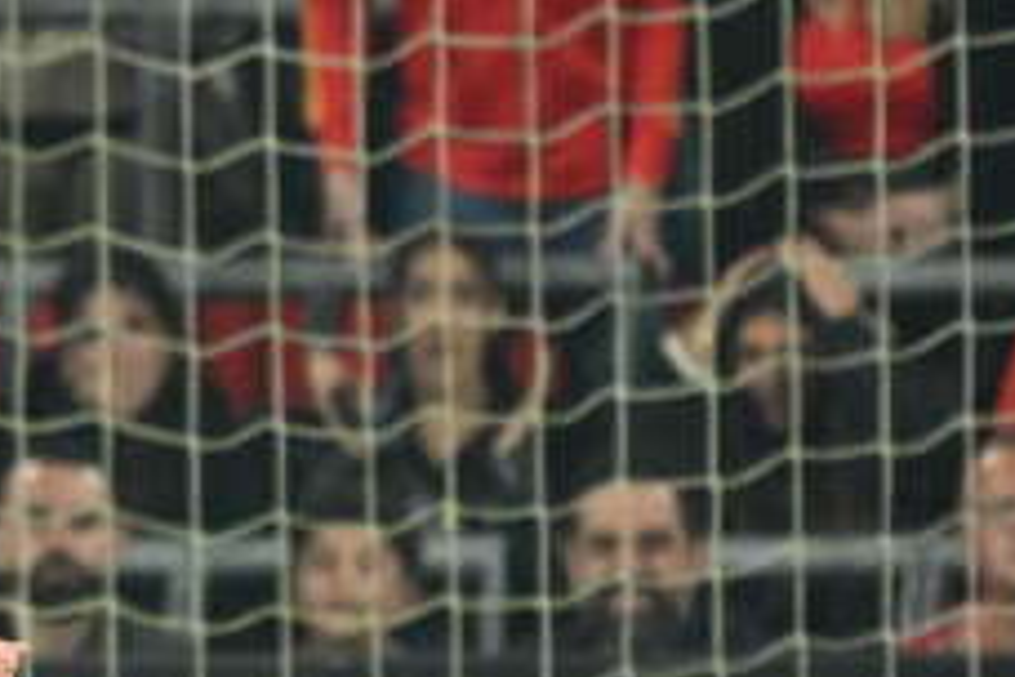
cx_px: -926
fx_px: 88636
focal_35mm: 3144
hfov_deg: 0.7
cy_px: 612
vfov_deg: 0.4
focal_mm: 560
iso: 2500
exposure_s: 1/800
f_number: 4
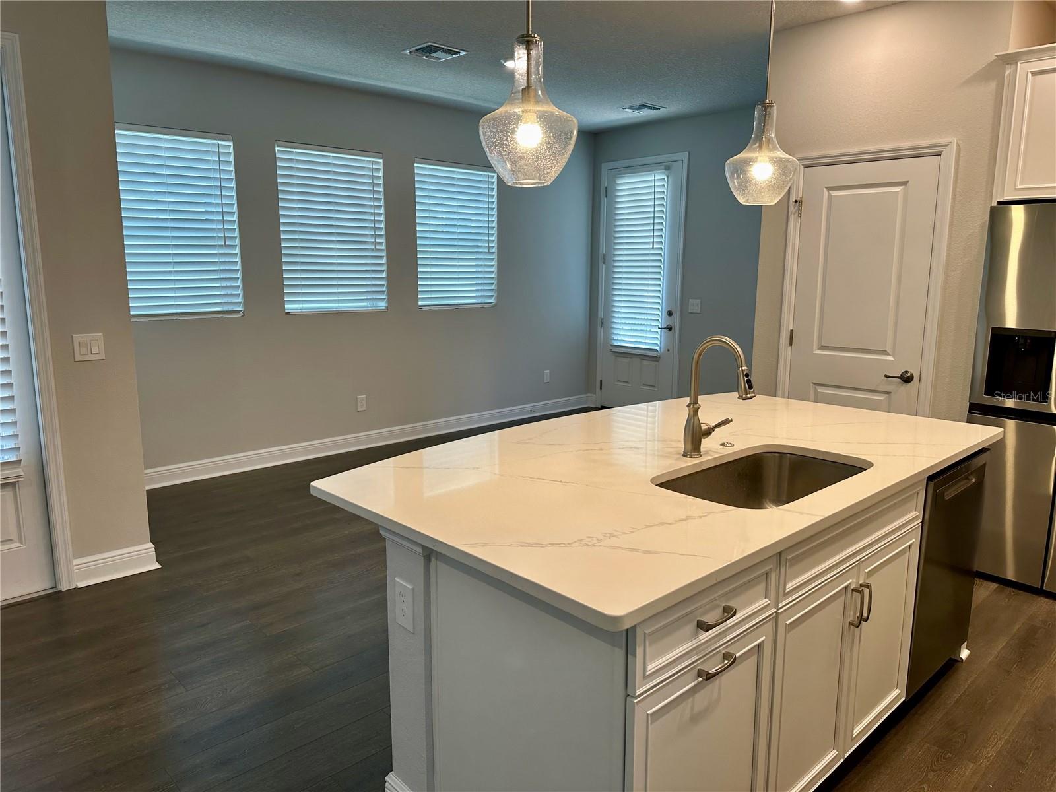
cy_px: 396
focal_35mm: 24
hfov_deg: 71.6
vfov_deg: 56.8
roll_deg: -0.3
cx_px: 528
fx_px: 732
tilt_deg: -10.0
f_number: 1.78
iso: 100
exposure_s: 1/120
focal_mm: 6.86
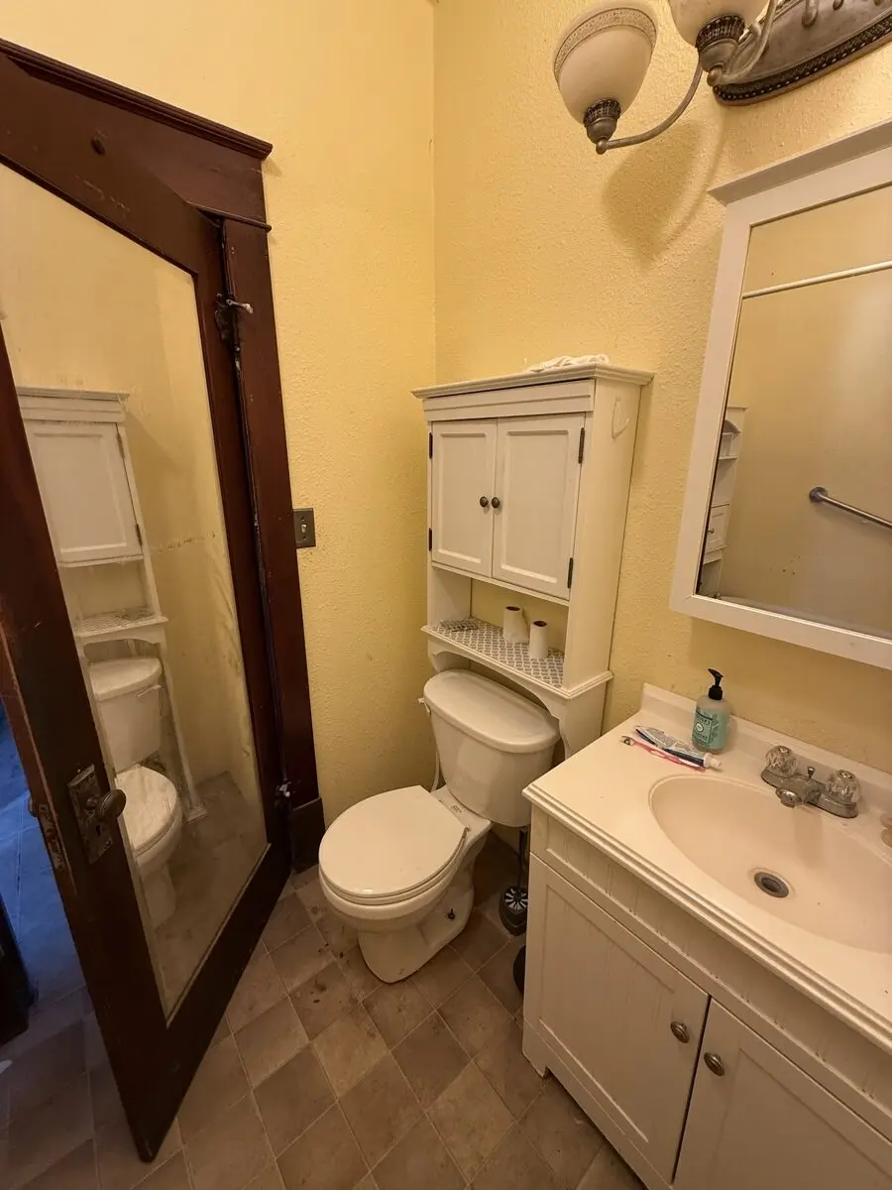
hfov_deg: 85.7
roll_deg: +0.1
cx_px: 446
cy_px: 595
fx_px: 481
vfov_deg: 102.1
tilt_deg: -16.2
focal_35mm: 14
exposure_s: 1/60
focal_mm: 2.22
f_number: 2.2
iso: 250
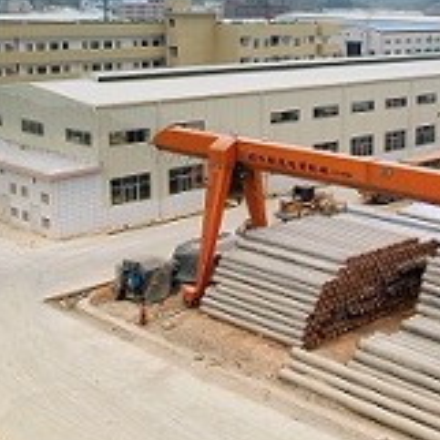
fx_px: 791
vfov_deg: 30.6
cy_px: 119
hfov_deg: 29.6
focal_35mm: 55
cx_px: 409
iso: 100
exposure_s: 1/90
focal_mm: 17
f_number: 8
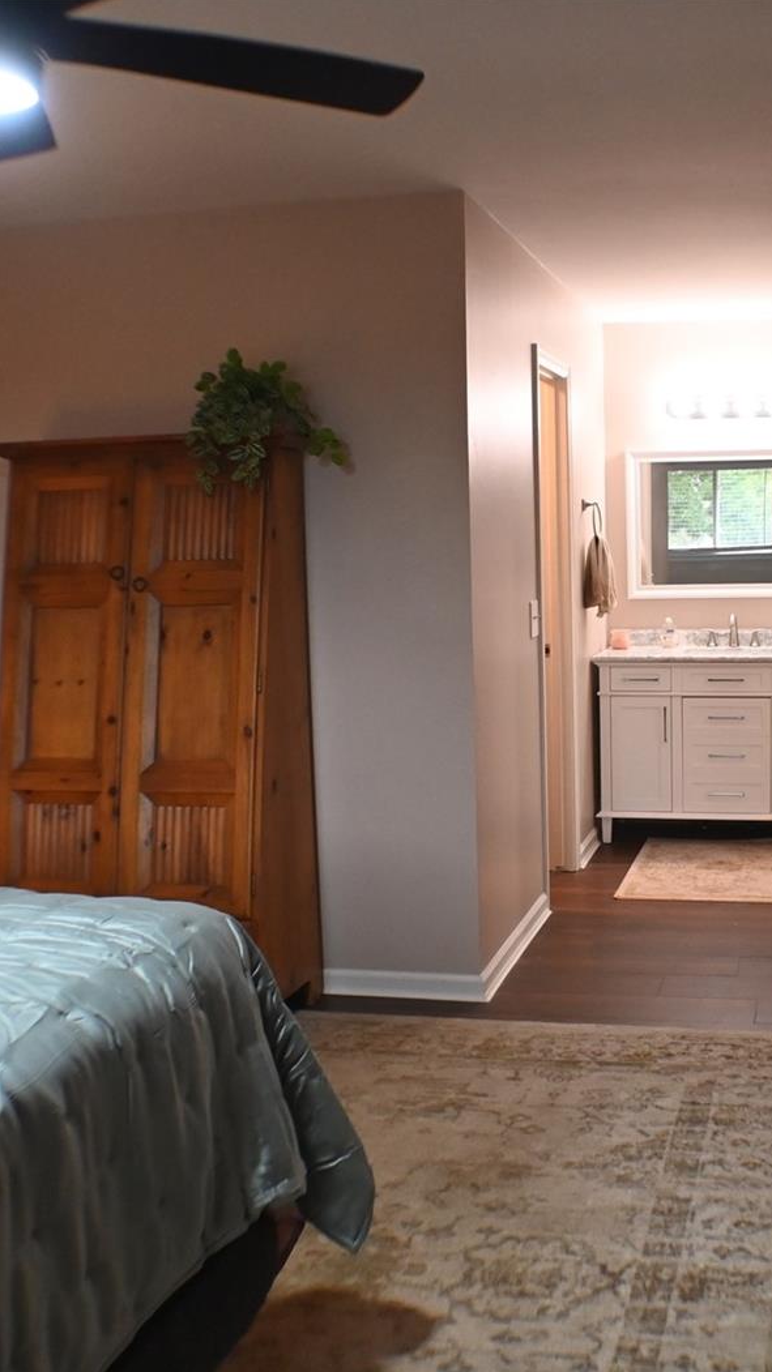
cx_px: 603
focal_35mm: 51
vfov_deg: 40.6
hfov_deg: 23.2
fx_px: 1856
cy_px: 692
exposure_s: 1/125
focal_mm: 21.5
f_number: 4
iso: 2000
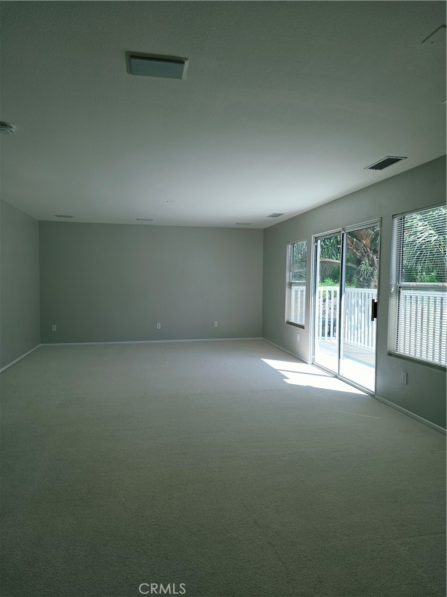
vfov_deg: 73.9
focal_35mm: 23
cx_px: 224
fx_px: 396
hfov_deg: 58.9
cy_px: 298
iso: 12
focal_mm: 6.25
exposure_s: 1/198
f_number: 1.7
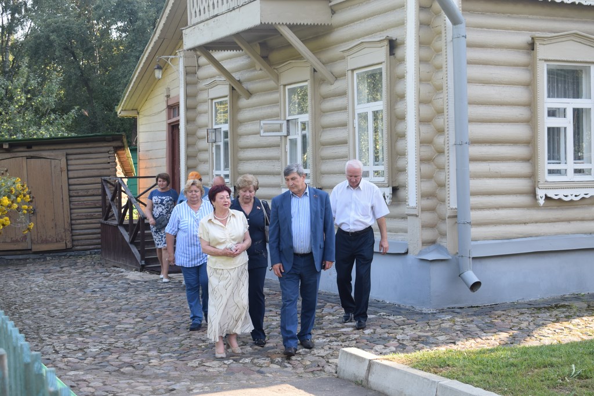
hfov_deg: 33.4
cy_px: 198
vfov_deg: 22.6
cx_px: 297
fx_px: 990
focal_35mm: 60
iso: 400
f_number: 6.3
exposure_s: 1/160
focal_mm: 40
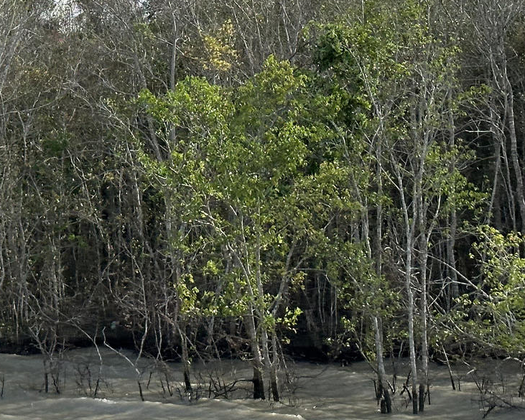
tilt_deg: +1.2
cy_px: 121
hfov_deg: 14.9
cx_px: -160
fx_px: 1911
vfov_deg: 12.5
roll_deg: +0.7
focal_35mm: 123
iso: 64
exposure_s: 1/4016
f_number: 1.78
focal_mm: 6.86
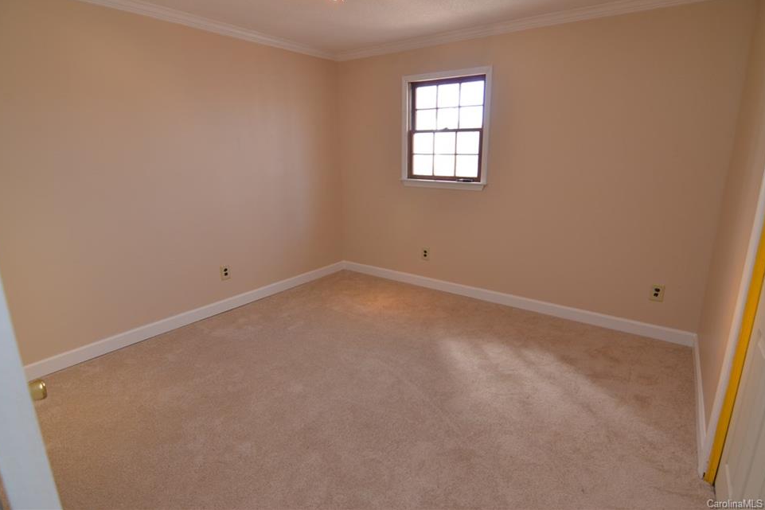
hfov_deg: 91.5
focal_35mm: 18
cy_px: 241
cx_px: 385
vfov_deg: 68.8
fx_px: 373
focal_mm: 11
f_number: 4
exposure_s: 1/60
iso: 450
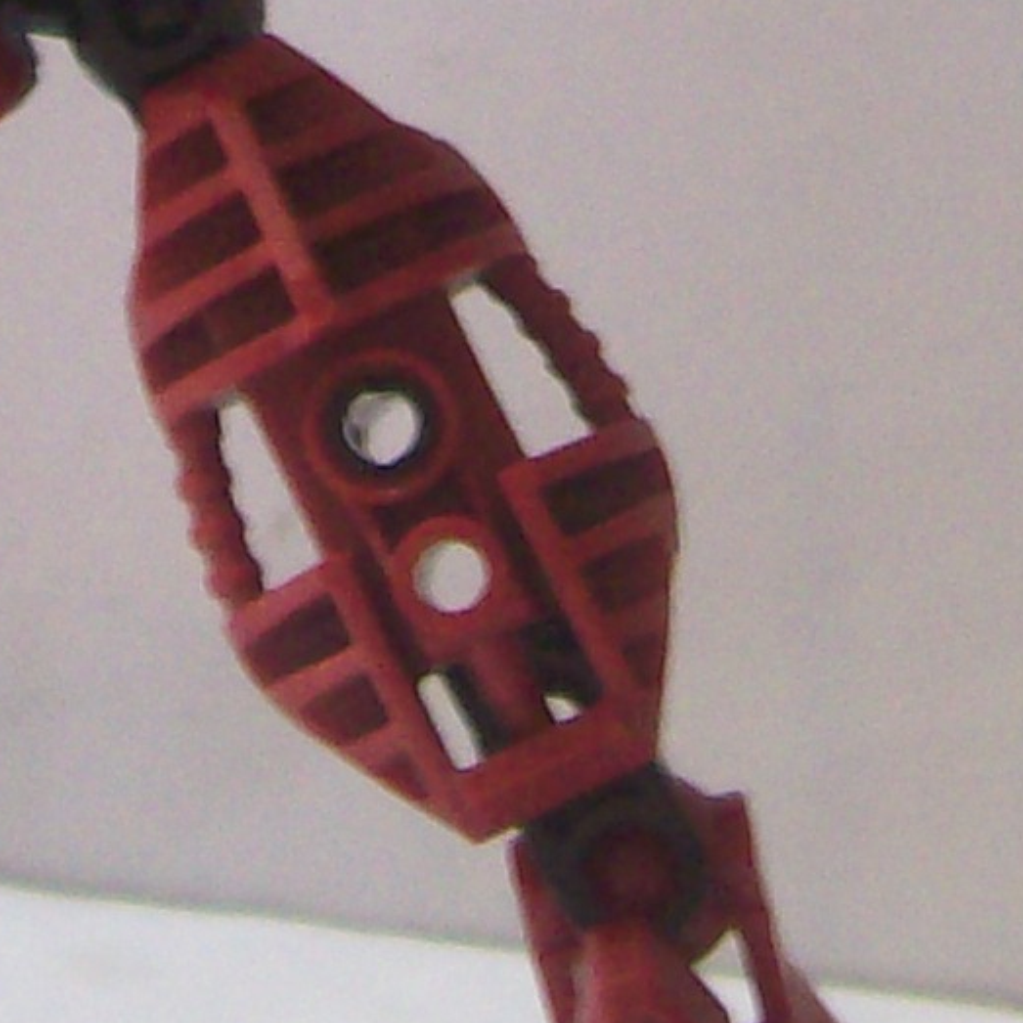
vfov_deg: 8.9
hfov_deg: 9.3
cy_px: -880
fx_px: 6252
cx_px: -61
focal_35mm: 187
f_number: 2.7
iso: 123
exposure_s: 1/32
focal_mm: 6
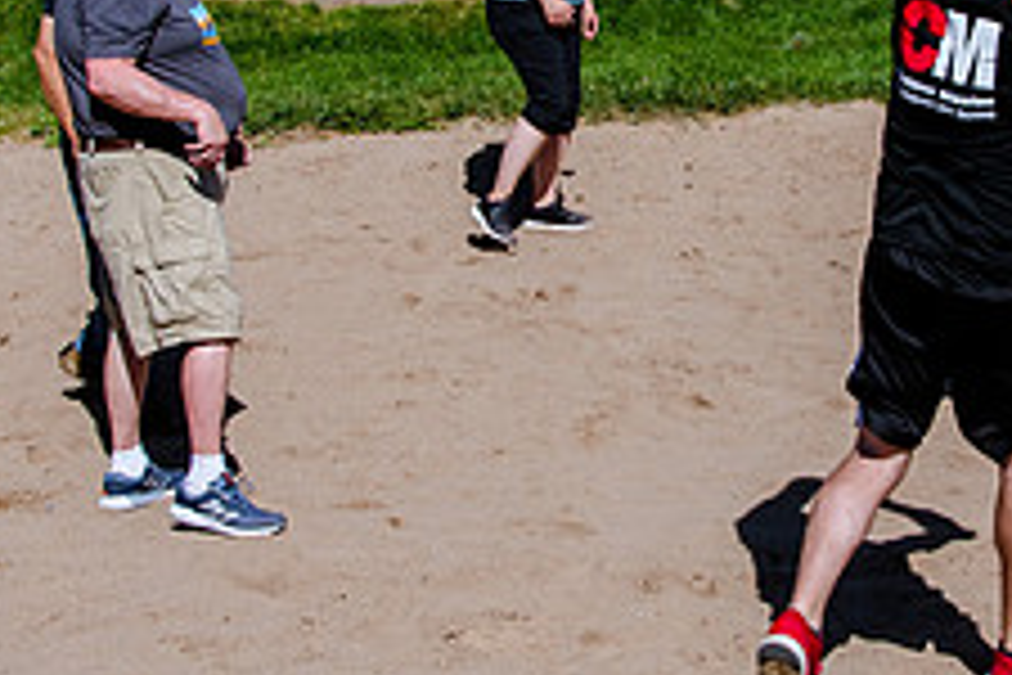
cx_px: 776
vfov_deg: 12.6
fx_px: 3036
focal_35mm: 108
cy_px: 155
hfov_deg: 18.8
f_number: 9
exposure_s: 1/800
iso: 200
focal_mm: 26
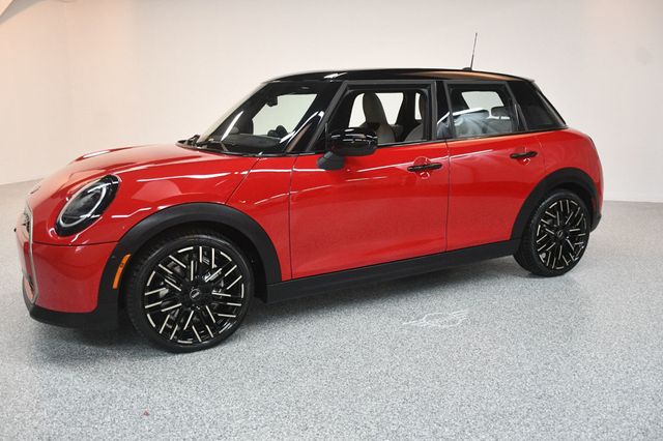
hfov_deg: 57.2
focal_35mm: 33
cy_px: 220
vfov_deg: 39.9
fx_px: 607
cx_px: 332
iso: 2000
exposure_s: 1/125
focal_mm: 22
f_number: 3.5
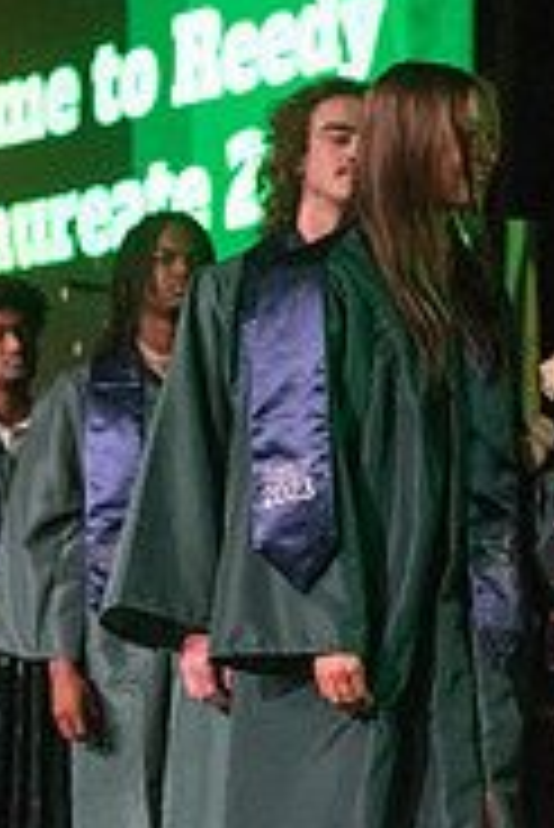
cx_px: 432
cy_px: 486
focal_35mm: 171
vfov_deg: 12.0
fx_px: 3940
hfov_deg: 8.0
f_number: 2.8
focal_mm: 70
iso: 16000
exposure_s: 1/1000
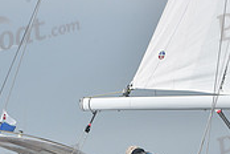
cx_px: 149
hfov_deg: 7.3
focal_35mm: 283
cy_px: 217
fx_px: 1808
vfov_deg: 4.8
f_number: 13
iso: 320
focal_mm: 85
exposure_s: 1/800
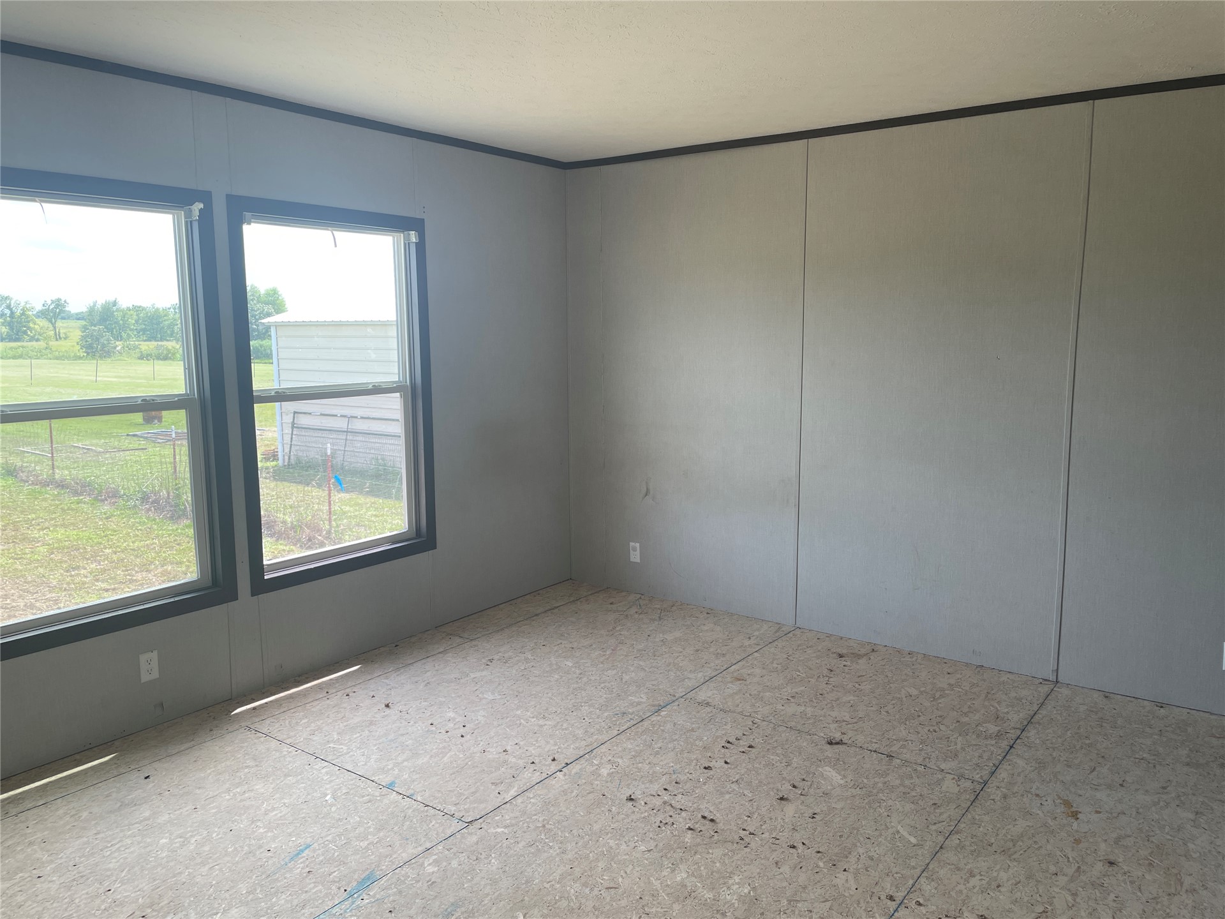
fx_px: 920
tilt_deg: -7.3
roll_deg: +0.3
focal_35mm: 26
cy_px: 460
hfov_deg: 67.3
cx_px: 612
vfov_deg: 53.1
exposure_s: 1/209
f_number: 1.6
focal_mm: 4.2
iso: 32
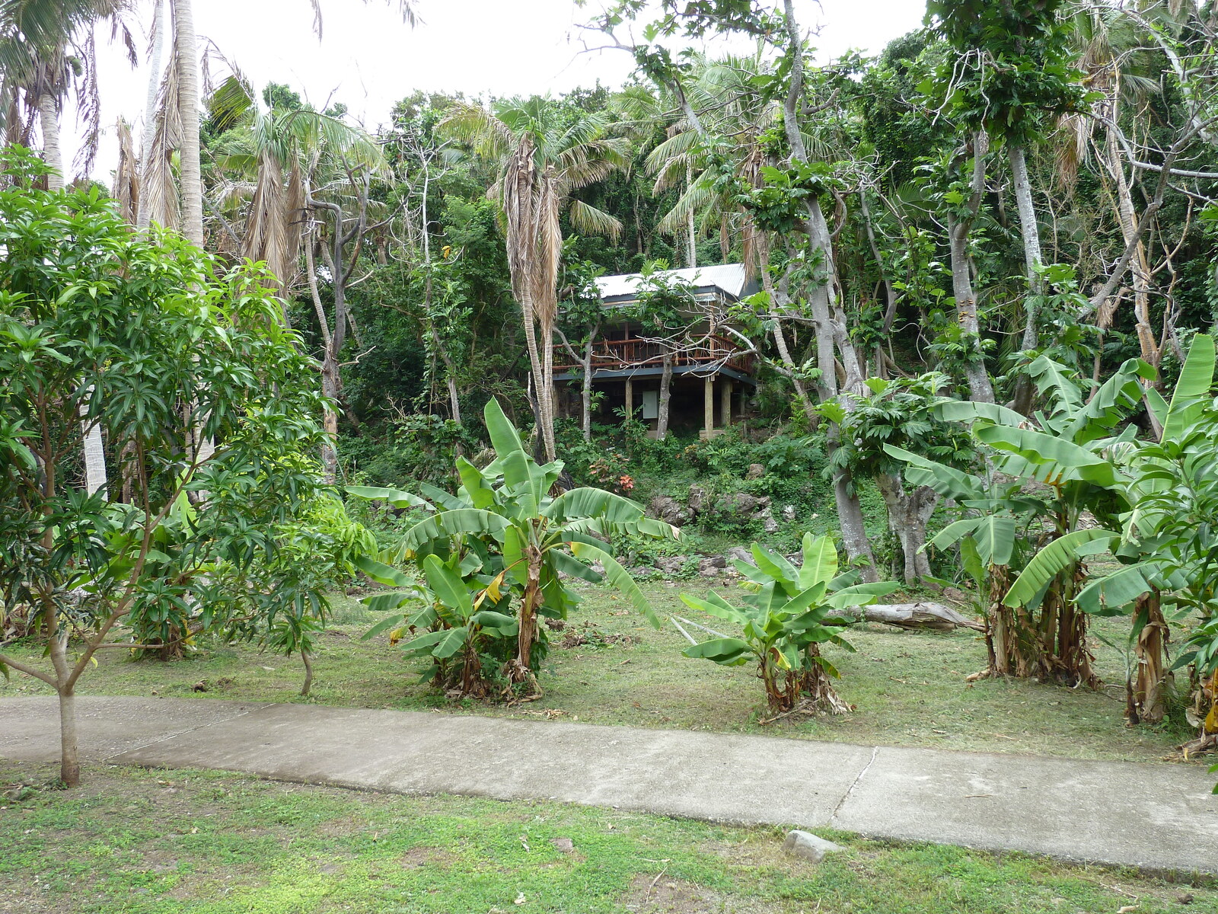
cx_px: 609
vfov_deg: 51.4
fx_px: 950
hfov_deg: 65.3
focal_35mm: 27
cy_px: 457
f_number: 3.5
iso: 80
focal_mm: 4.4
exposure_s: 1/100
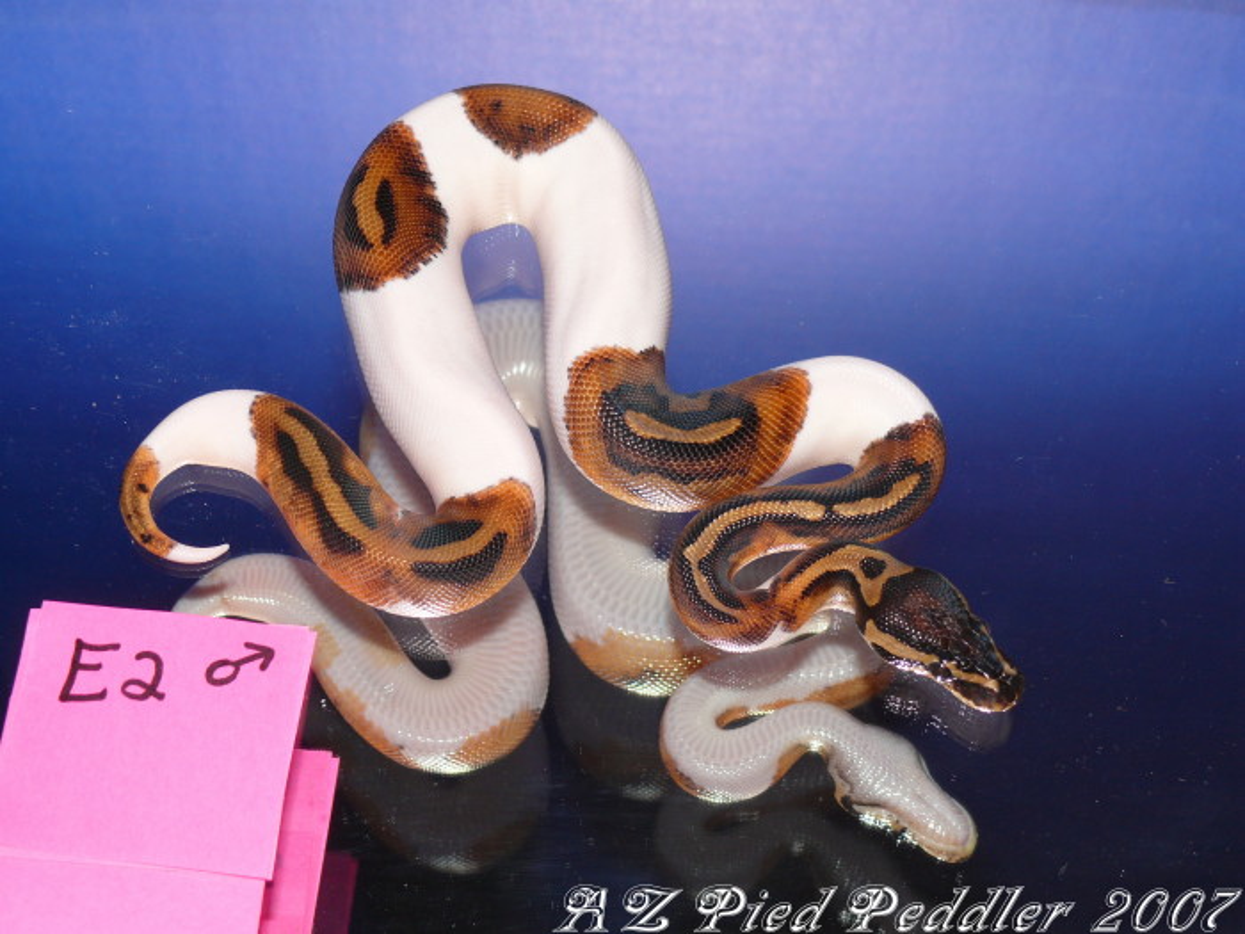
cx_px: 622
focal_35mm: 68
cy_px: 467
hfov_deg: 28.6
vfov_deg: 21.6
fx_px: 2446
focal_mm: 14.4
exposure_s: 1/30
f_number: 3.2
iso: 100
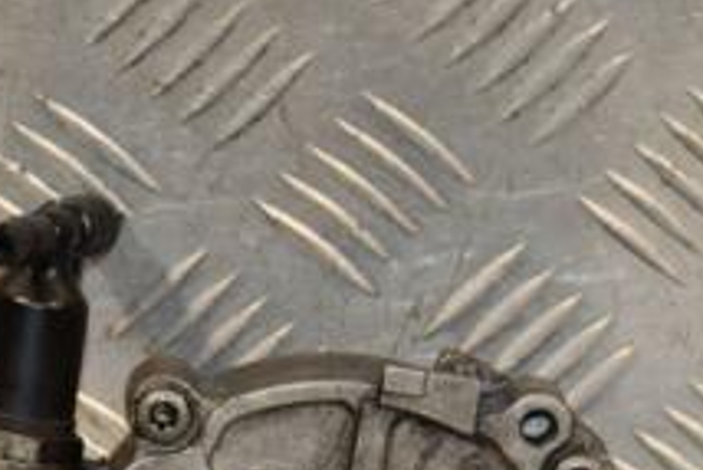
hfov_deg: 7.4
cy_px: 595
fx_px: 5413
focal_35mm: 277
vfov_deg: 4.9
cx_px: 463
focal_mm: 66
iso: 800
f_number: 5.6
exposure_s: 1/200
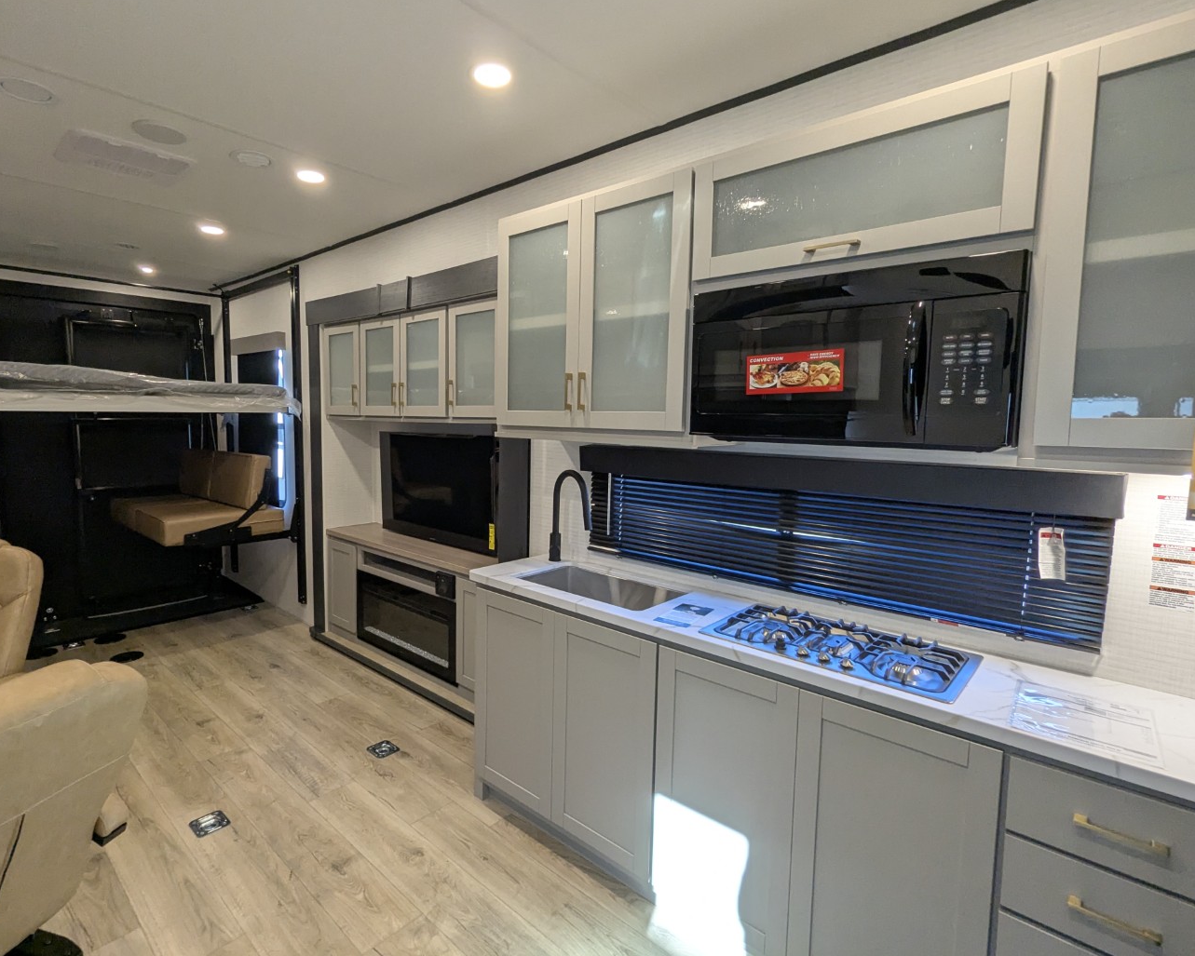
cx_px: 549
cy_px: 469
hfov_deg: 89.4
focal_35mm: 17
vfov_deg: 77.0
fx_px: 601
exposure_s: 1/66.6
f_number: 2.2
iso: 156
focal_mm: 2.35
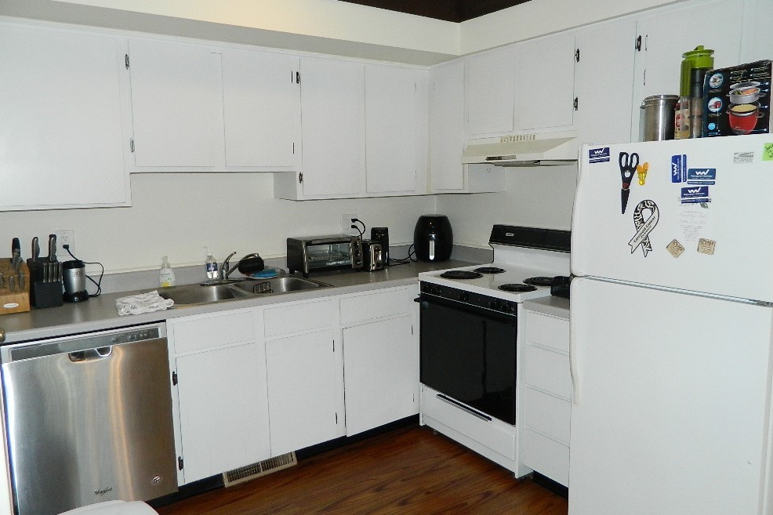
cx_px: 390
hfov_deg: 67.4
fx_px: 580
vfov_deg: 47.9
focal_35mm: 27
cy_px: 263
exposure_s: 1/30
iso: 200
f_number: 3.1
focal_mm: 4.5
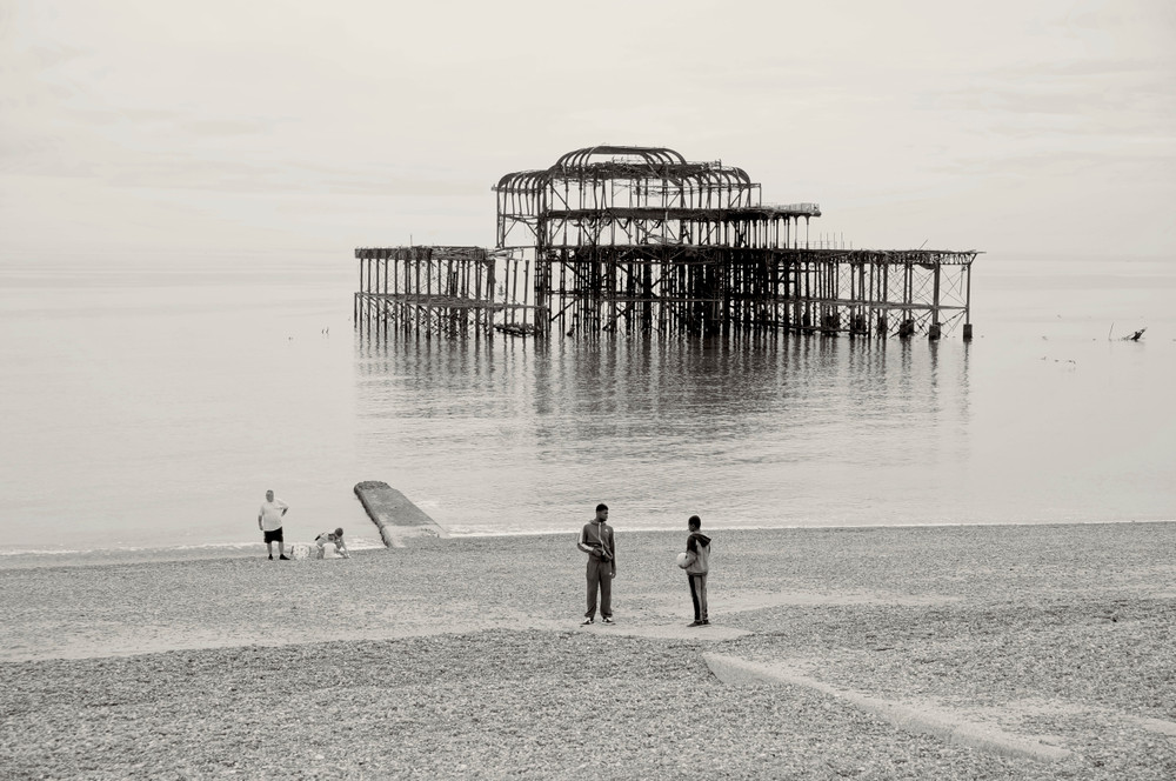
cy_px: 390
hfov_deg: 35.1
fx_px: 1860
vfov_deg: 23.7
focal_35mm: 57
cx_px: 588
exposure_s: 1/125
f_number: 8
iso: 100
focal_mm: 38
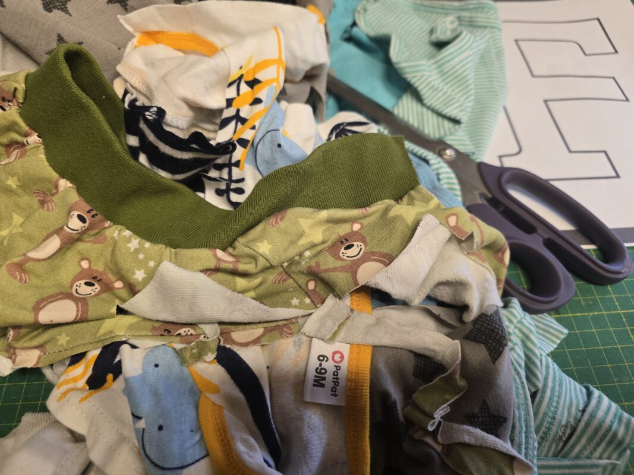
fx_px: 421
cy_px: 238
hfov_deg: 73.9
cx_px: 317
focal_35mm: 23
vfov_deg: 58.9
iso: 320
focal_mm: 6.3
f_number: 1.7
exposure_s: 1/100
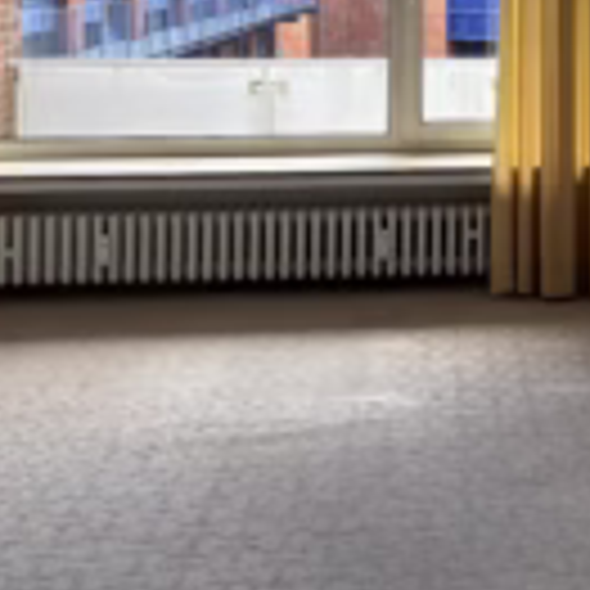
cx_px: 545
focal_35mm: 63
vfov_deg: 25.9
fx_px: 1215
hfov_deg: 26.3
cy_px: 0
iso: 40
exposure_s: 1/162
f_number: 1.6
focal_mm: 5.96
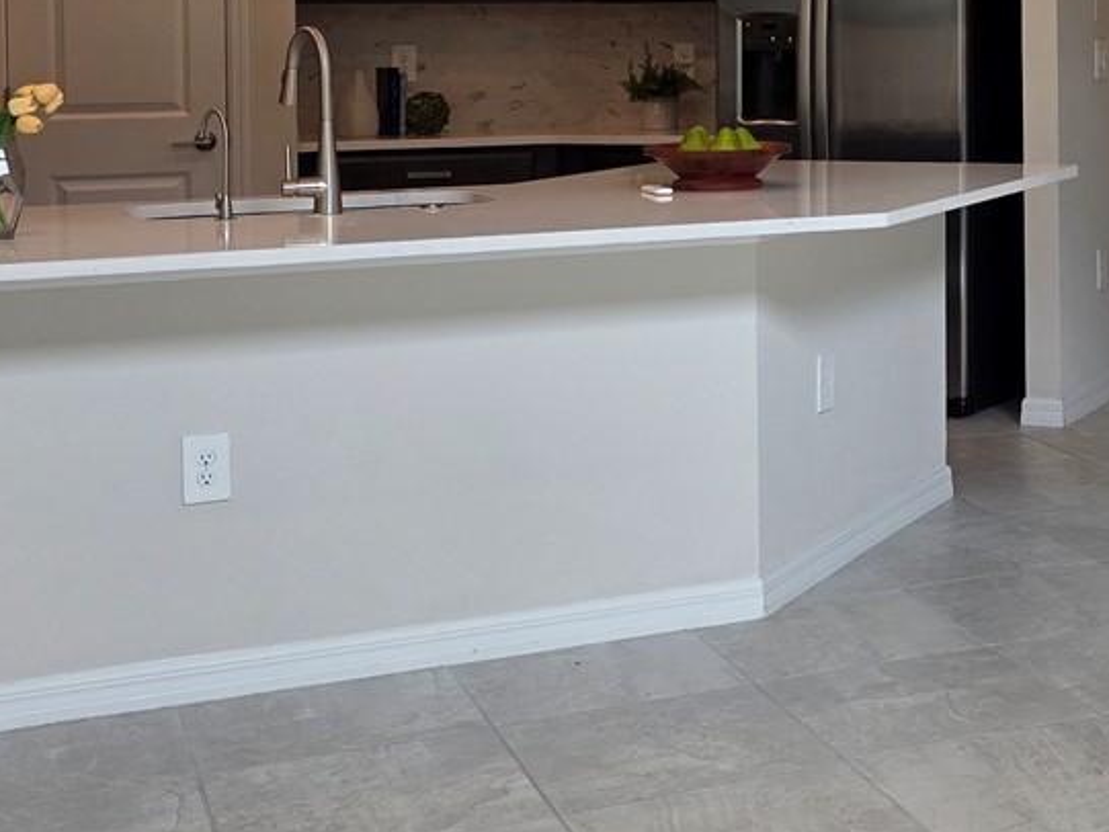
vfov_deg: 21.0
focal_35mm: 68
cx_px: 1097
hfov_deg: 27.0
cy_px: 37
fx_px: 2179
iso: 32
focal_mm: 6.3
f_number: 1.7
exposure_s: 1/120
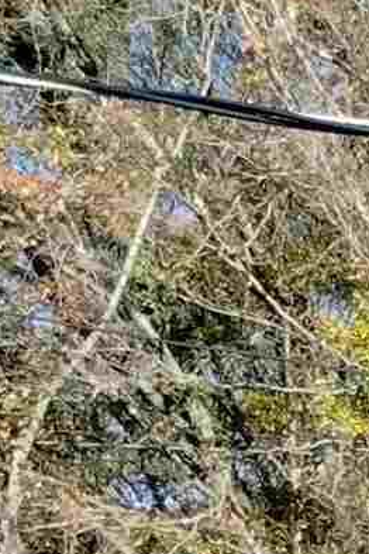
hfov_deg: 5.1
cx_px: 1699
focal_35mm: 227
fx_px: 3490
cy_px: 1207
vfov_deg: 8.5
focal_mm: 4.27
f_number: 1.8
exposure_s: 1/393
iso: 100
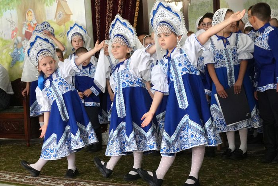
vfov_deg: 29.9
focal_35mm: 45
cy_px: 93
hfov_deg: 43.6
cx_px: 139
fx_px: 347
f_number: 5.6
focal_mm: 30
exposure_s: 1/250
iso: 5000
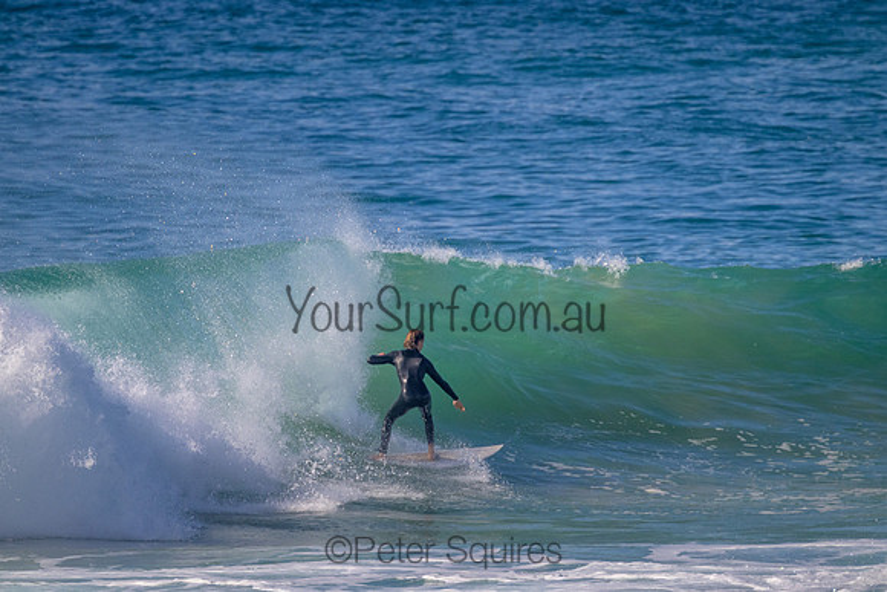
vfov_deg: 1.7
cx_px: 444
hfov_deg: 2.6
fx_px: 19715
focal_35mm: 800
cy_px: 296
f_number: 11
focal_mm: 800
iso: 1600
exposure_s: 1/2000
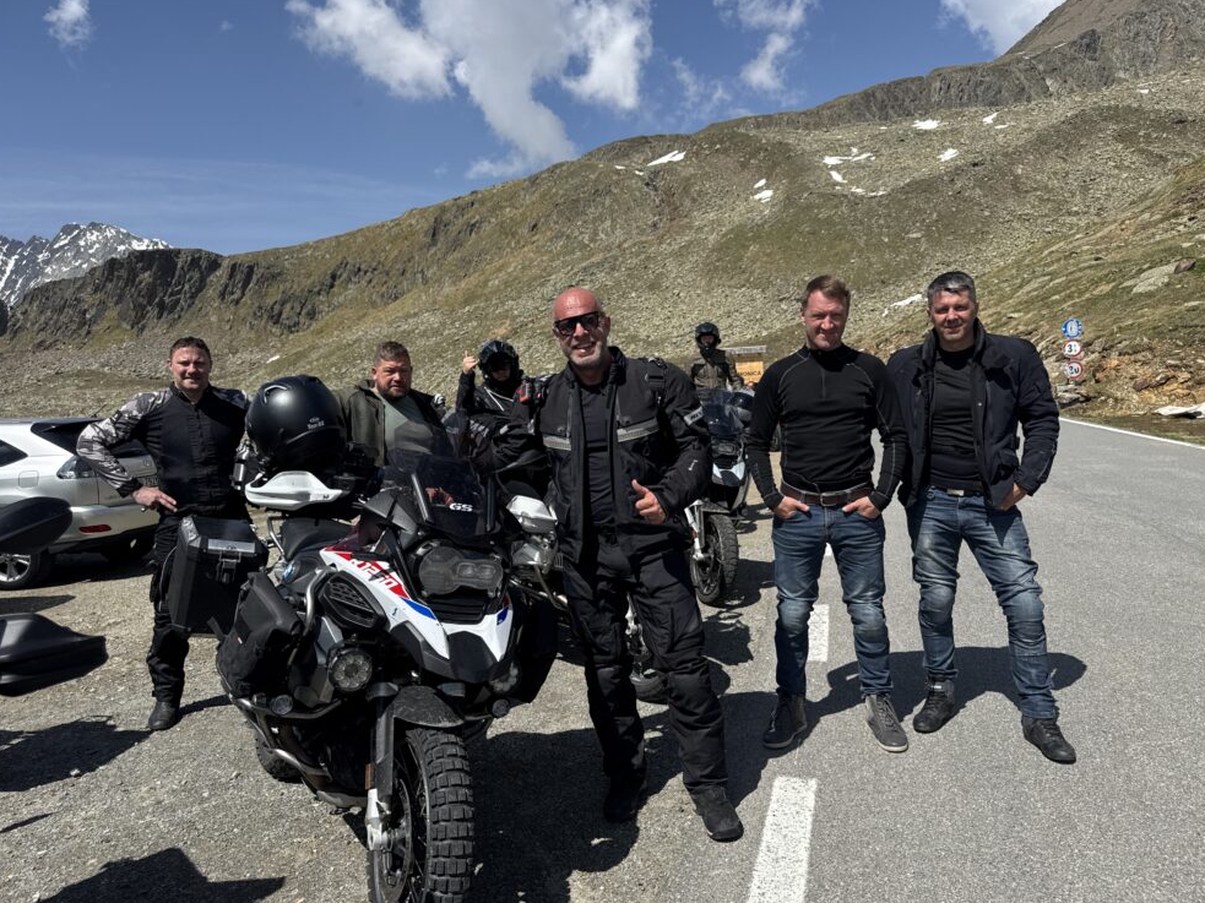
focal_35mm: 25
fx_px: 870
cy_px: 466
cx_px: 620
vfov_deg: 54.9
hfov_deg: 69.4
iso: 80
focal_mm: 6.76
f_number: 1.78
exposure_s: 1/4310
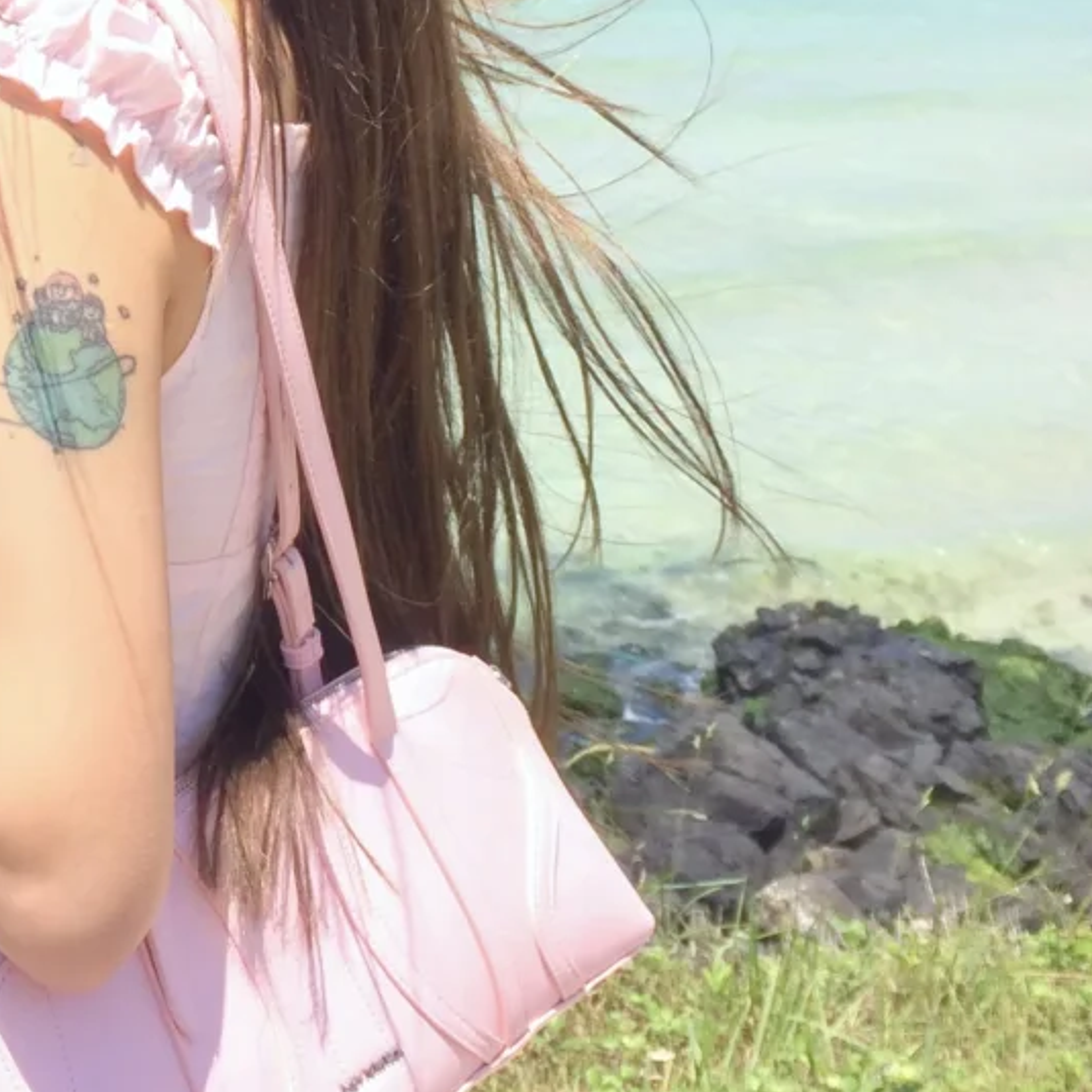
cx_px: 76
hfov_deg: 24.2
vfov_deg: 24.3
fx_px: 2463
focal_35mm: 69
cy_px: 96
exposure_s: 1/1466
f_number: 2.2
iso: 32
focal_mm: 4.15
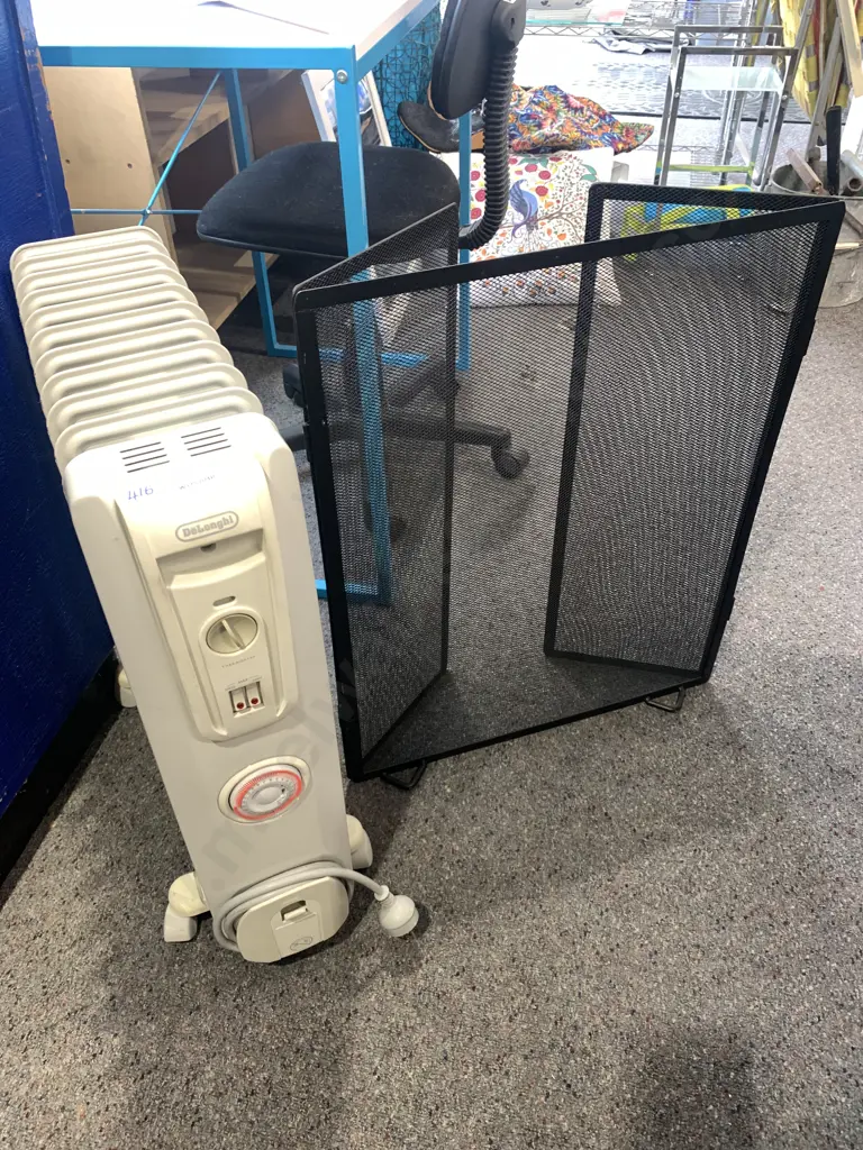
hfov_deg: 53.1
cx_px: 432
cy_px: 575
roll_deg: +1.6
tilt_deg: -40.9
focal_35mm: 26
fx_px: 864
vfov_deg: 67.3
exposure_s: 1/50
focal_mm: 4.25
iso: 160
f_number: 1.8
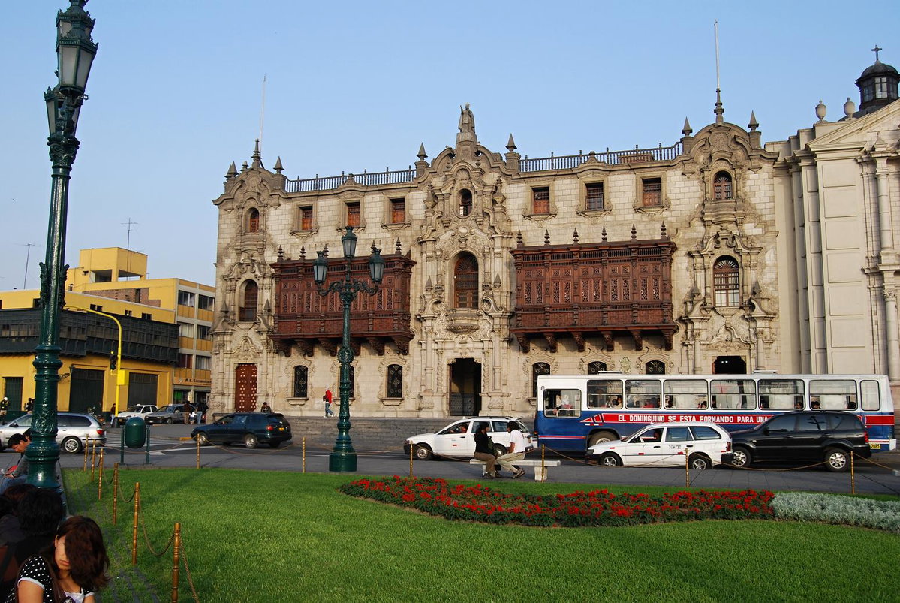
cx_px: 450
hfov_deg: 57.2
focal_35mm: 33
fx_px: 826
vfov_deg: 40.1
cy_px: 302
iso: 100
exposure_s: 1/160
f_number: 6.3
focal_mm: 22
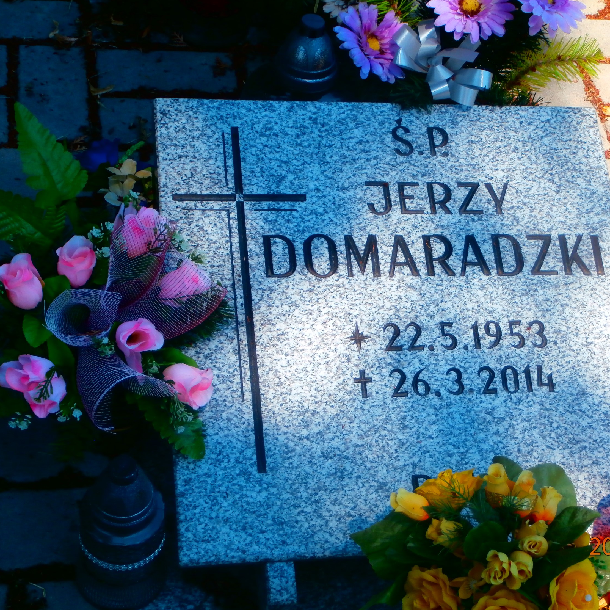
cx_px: 353
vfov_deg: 25.4
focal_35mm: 68
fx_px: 1356
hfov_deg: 25.3
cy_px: 302
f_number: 4.5
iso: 100
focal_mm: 10.11
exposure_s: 1/320
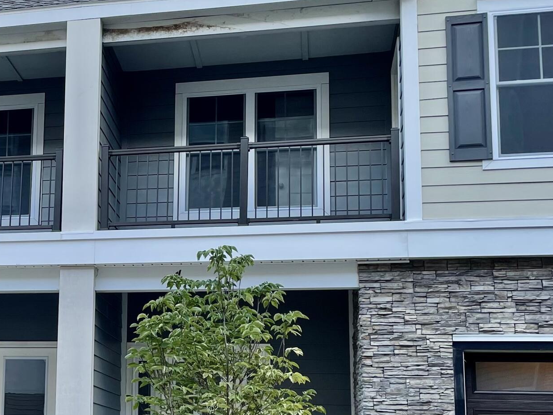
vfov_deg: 23.2
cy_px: 287
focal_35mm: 63
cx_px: -8
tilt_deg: +9.4
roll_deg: -2.1
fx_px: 1007
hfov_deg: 28.7
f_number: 1.6
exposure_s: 1/584
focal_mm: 4.2
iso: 32
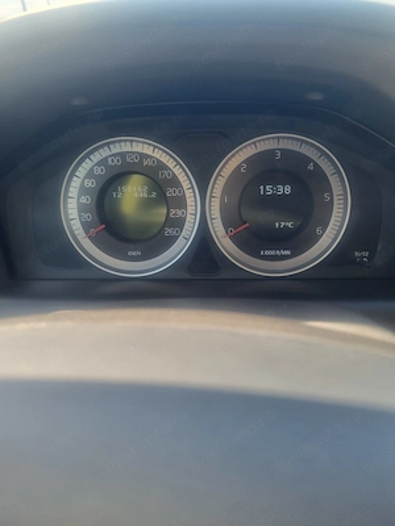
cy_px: 263
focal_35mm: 26
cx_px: 198
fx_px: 396
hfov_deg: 53.1
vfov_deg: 67.3
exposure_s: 1/219
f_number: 1.8
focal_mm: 5.4
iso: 50
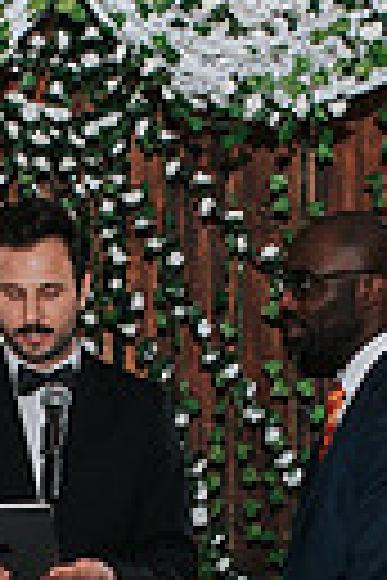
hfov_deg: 7.0
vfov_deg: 10.4
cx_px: 24
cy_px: 673
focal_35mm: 195
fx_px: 3144
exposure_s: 1/200
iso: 1000
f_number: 3.2
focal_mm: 35
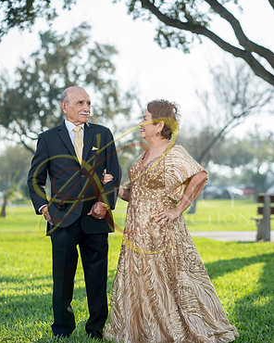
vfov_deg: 19.8
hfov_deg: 15.9
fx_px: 983
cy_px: 186
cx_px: 136
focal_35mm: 97
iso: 200
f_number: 2.8
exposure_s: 1/1600
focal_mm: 85
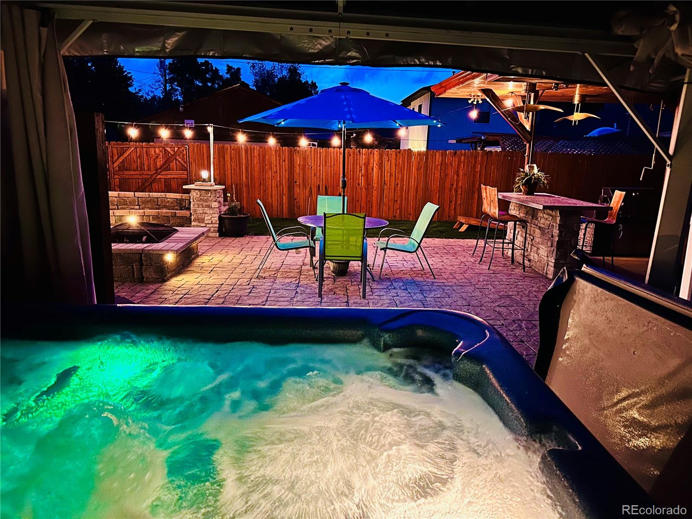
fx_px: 480
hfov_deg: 71.6
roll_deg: -2.1
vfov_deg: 56.8
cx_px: 346
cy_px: 260
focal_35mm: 24
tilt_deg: -12.4
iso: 1600
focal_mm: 6.86
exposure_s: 1/17
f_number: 1.78
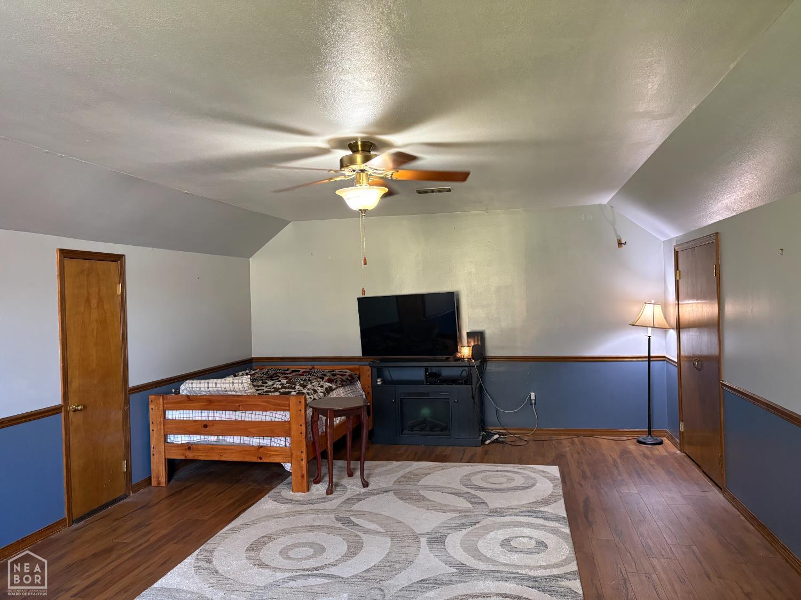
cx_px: 400
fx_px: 602
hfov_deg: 67.3
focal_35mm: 26
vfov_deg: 53.1
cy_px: 300
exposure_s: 1/60
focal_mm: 5.96
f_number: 1.6
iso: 250
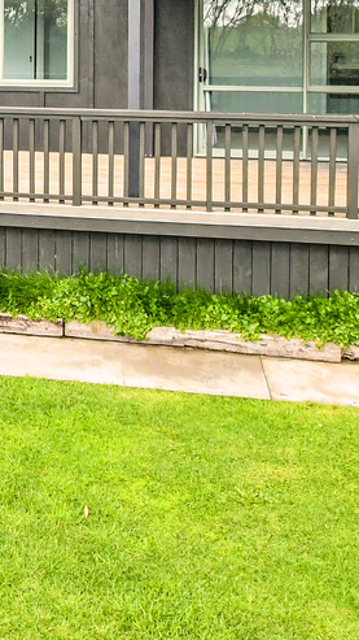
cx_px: -118
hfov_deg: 21.1
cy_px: -5
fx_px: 864
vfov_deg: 36.4
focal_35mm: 51
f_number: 10
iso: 1000
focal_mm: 10
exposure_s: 1/200
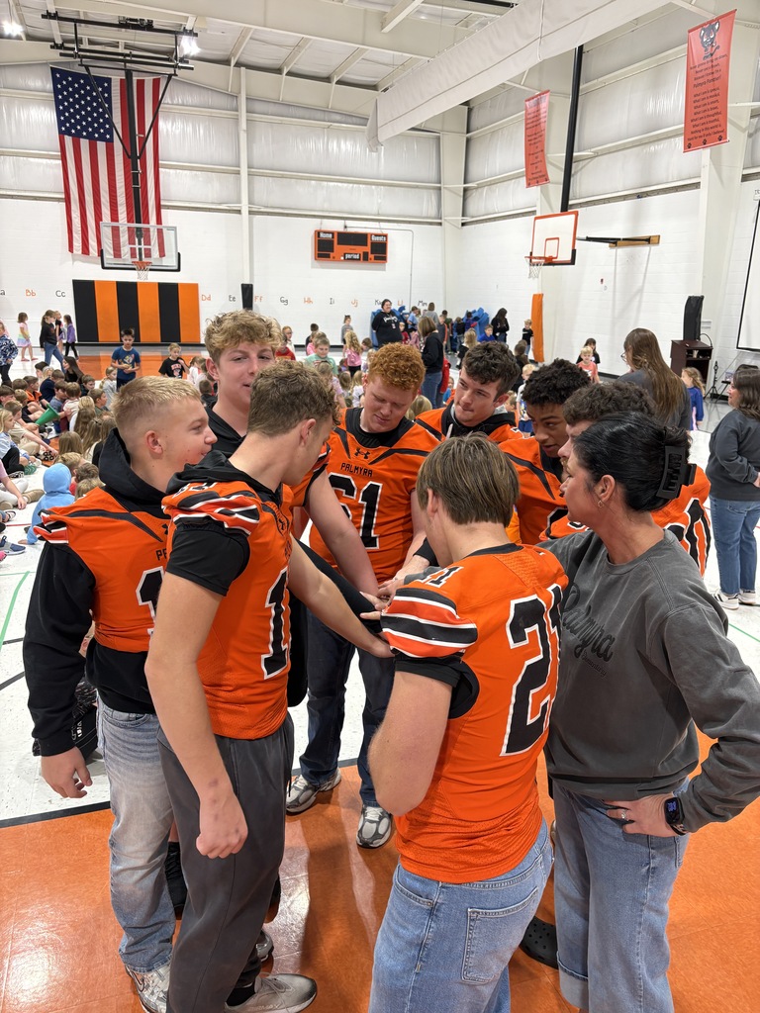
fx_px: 761
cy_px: 506
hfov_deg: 53.1
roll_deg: -2.1
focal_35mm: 26
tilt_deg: -16.1
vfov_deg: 67.3
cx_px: 380
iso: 125
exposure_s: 1/60
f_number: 1.6
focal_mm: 5.96
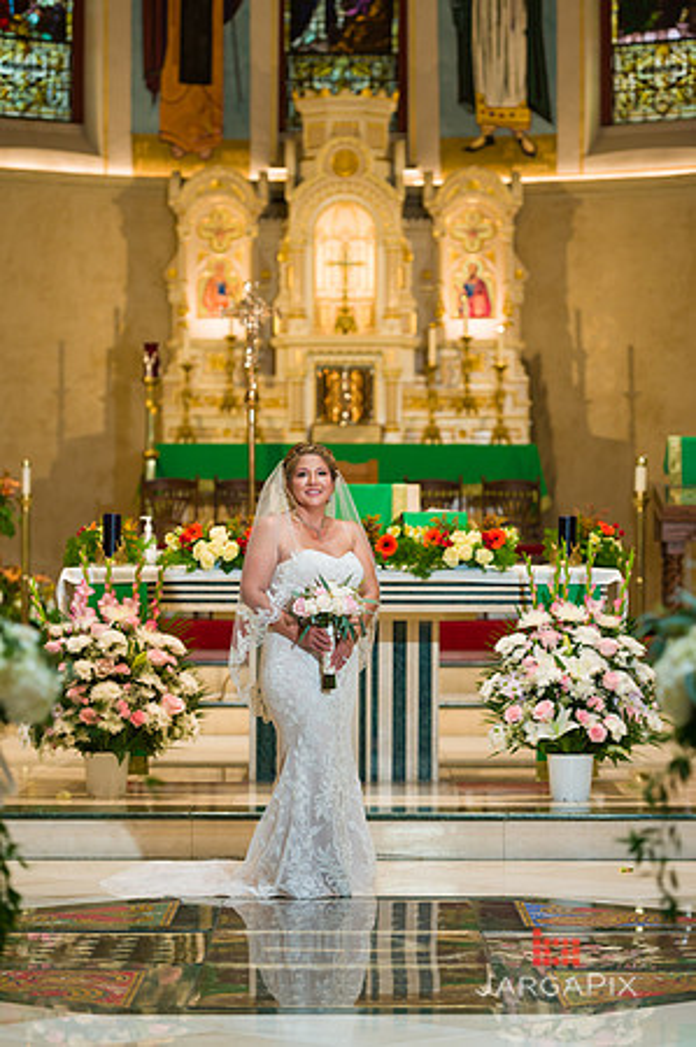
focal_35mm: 120
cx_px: 348
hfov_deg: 11.4
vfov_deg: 17.1
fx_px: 3488
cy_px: 524
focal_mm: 120
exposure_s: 1/125
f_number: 3.2
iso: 1000
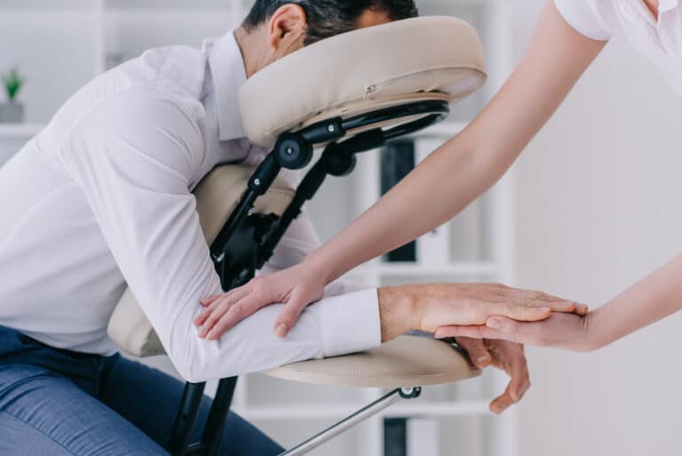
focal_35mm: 85
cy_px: 228
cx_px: 341
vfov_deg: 16.1
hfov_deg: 23.9
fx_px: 1611
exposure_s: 1/160
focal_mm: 85
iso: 160
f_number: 3.5
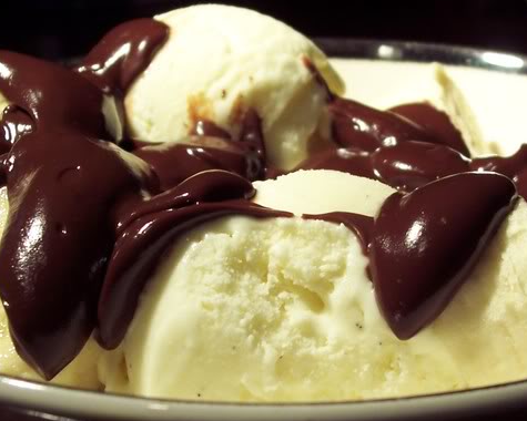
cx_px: 328
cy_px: 213
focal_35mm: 82
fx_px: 1279
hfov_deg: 23.2
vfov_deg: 18.7
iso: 100
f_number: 3.4
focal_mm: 8
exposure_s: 1/125
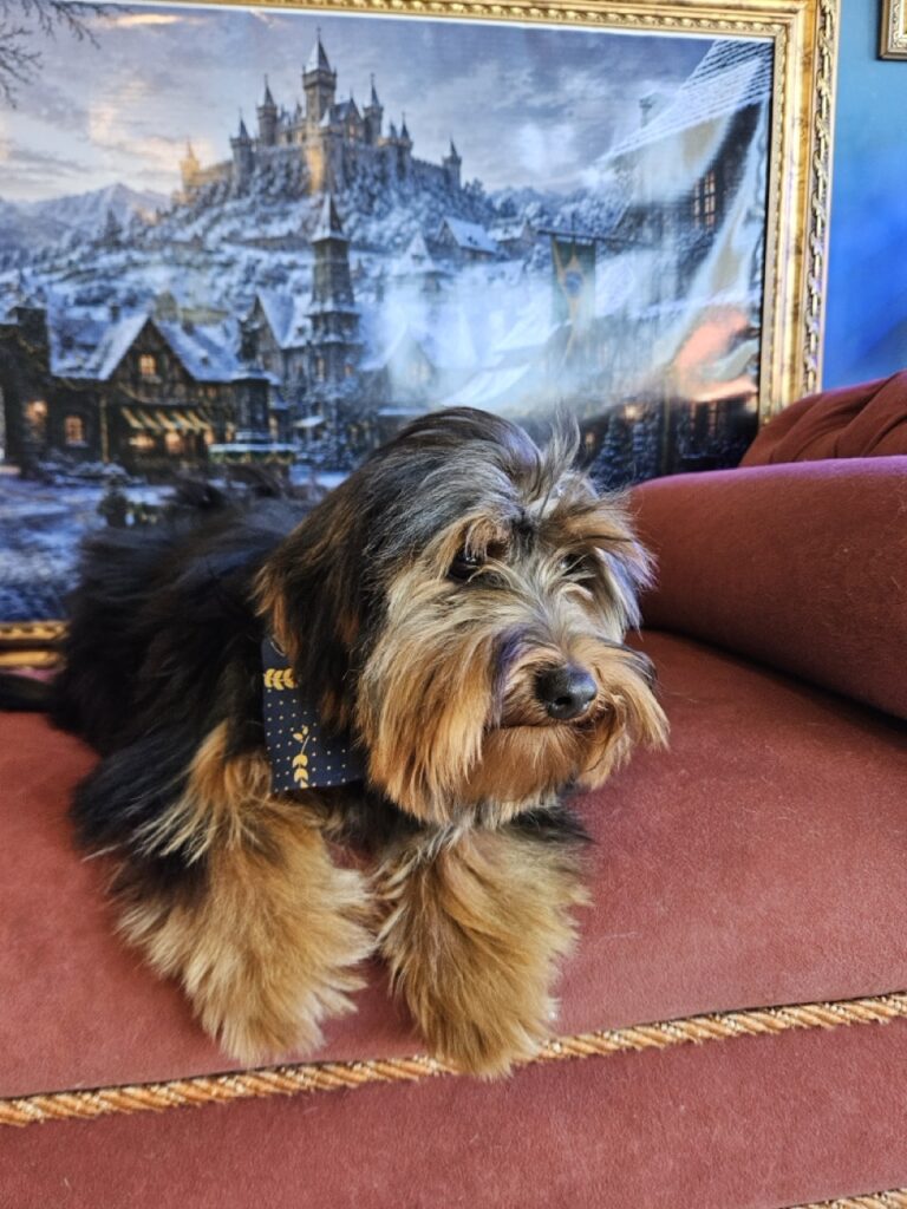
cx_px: 454
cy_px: 604
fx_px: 804
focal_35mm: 23
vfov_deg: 73.9
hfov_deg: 58.9
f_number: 1.8
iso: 500
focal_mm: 5.4
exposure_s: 1/240
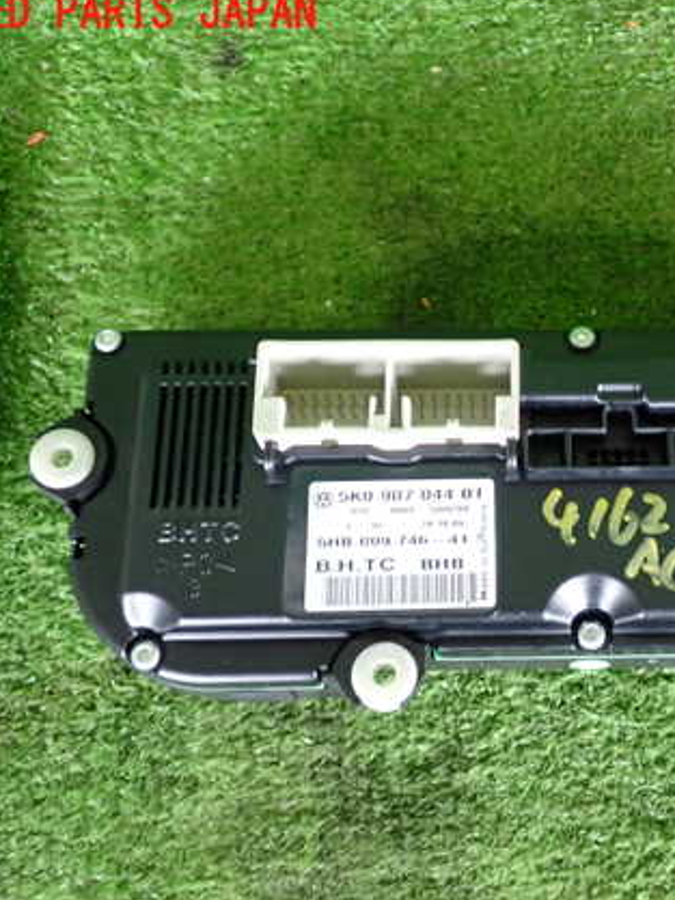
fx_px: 1195
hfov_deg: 30.5
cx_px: 571
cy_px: 473
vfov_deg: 41.2
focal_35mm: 46
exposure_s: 1/30
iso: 500
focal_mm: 5.79
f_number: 2.4
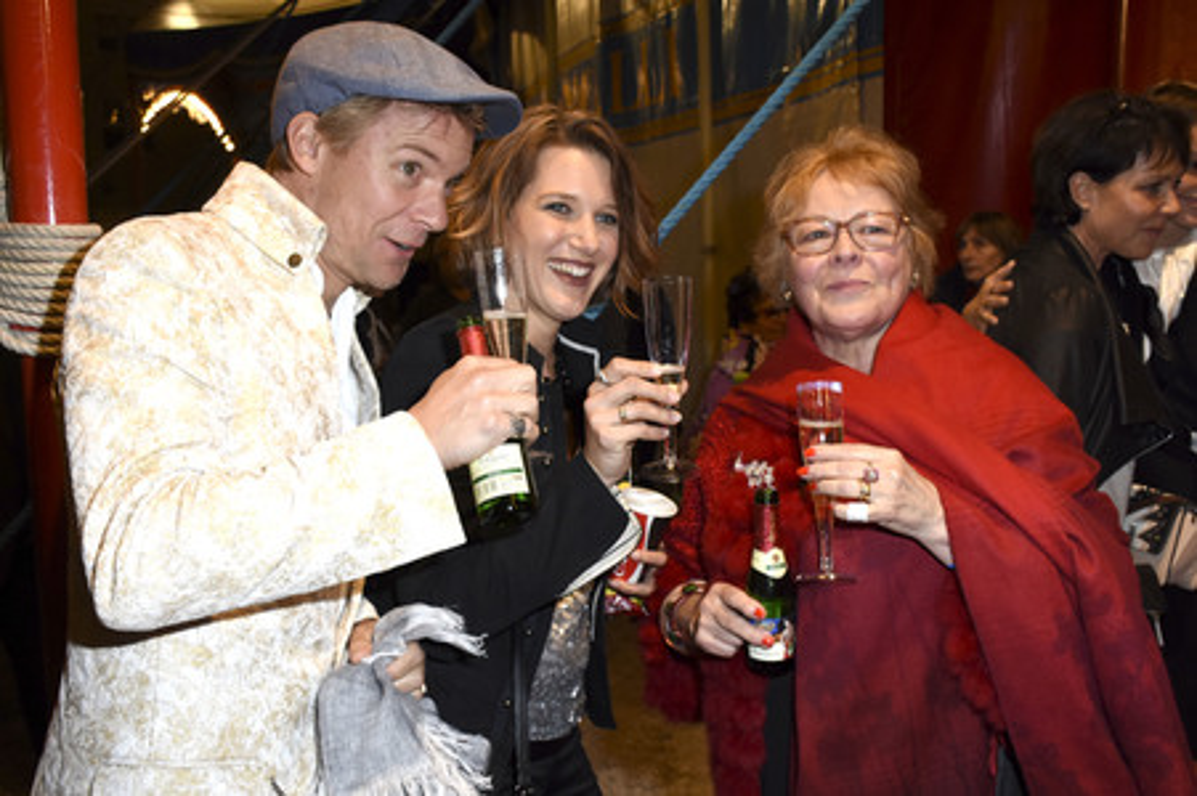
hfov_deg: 62.0
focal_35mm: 30
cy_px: 398
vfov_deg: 43.5
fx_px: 997
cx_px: 598
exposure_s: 1/160
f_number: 5.6
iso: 1000
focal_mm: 20
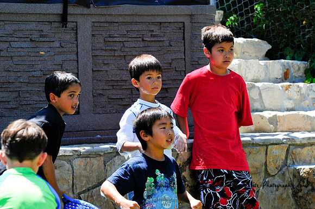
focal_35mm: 210
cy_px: 104
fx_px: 1835
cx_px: 158
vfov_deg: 6.5
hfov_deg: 9.8
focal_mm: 140
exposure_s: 1/1000
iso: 640
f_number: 8
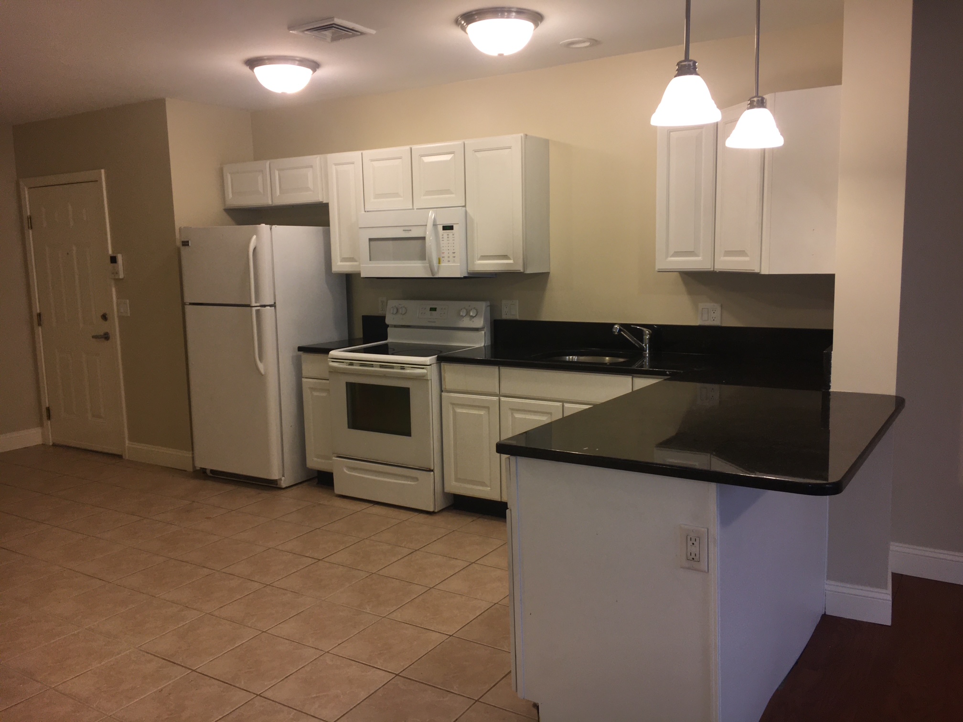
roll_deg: +1.9
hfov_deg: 61.7
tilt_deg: -7.1
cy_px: 361
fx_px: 807
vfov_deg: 48.2
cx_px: 482
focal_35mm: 29
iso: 40
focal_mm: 4.15
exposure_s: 1/30
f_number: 2.2
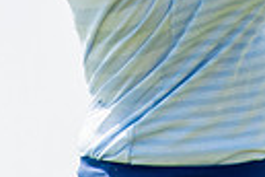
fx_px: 24731
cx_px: 156
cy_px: -174
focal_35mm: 3360
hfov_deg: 0.6
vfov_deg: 0.4
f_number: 7.1
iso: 400
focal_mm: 500
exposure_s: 1/1600
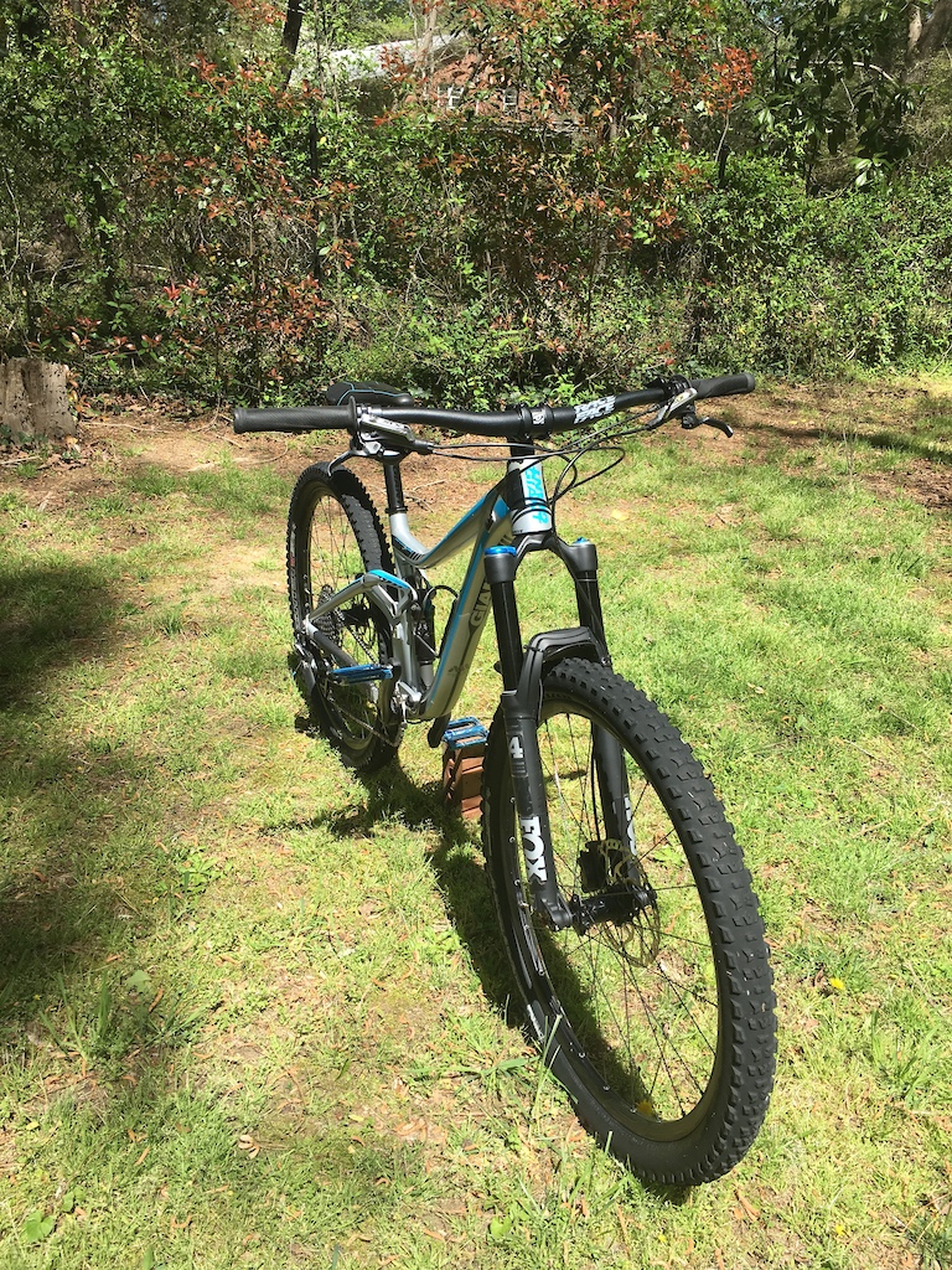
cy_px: 635
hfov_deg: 48.2
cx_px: 476
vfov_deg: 61.7
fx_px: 1063
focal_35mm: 29
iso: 25
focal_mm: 4.15
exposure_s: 1/801
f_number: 2.2
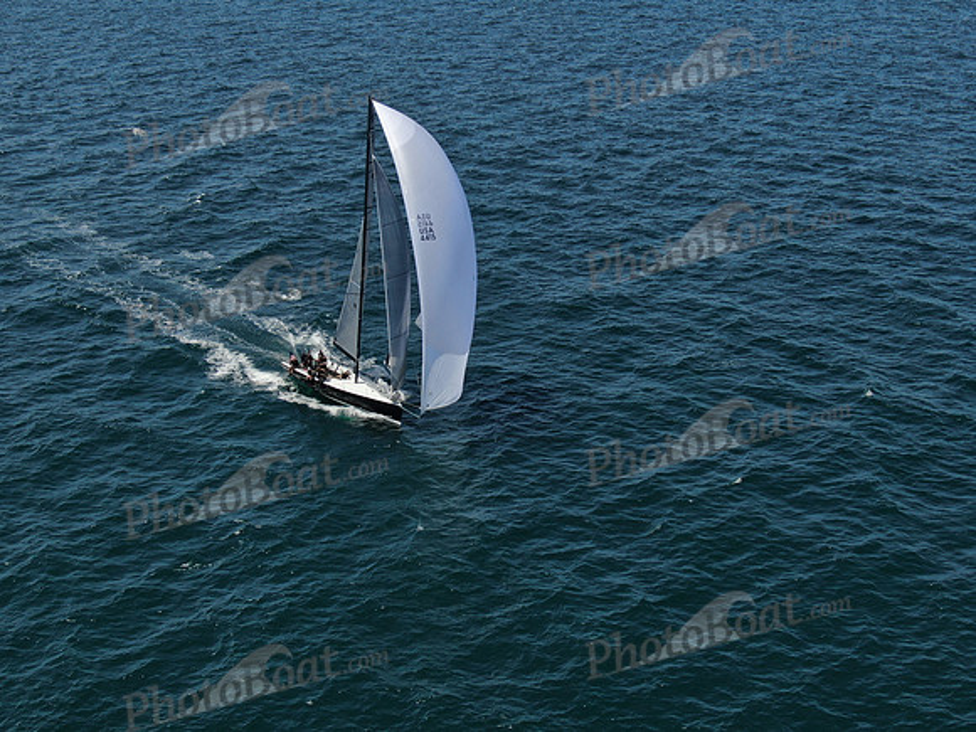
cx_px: 488
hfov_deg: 39.7
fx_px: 1353
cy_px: 366
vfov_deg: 30.3
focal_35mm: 48
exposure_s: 1/1000
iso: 100
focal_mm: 8.6
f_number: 3.8
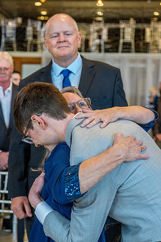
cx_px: 80
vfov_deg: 43.6
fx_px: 302
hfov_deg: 29.9
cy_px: 121
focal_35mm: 45
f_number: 2.8
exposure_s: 1/200
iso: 3200
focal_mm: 45
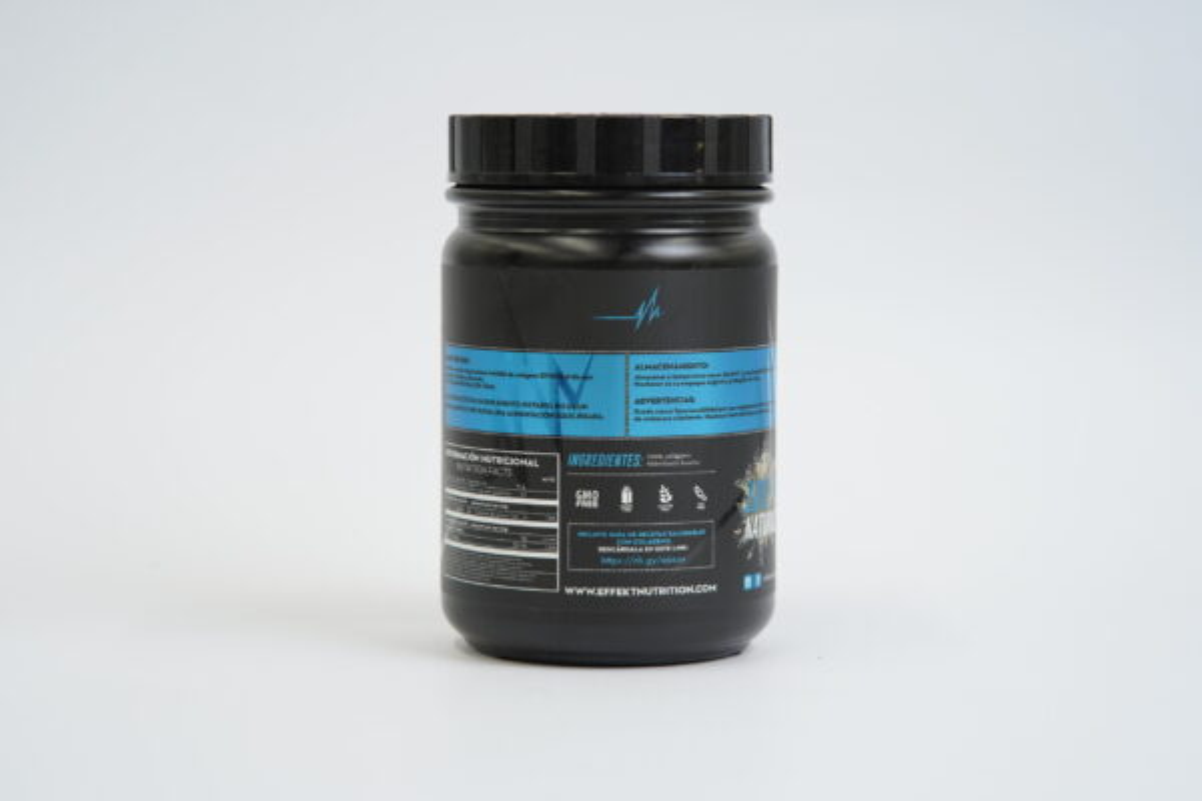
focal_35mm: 85
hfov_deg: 23.9
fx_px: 2838
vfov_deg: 16.1
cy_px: 400
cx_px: 601
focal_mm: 85
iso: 800
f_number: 6.3
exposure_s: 1/60
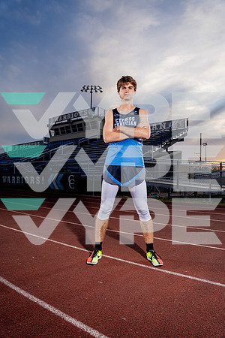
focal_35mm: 26
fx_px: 244
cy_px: 169
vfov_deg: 69.4
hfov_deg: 49.6
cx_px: 112
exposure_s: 1/250
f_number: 4
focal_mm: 26
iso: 100
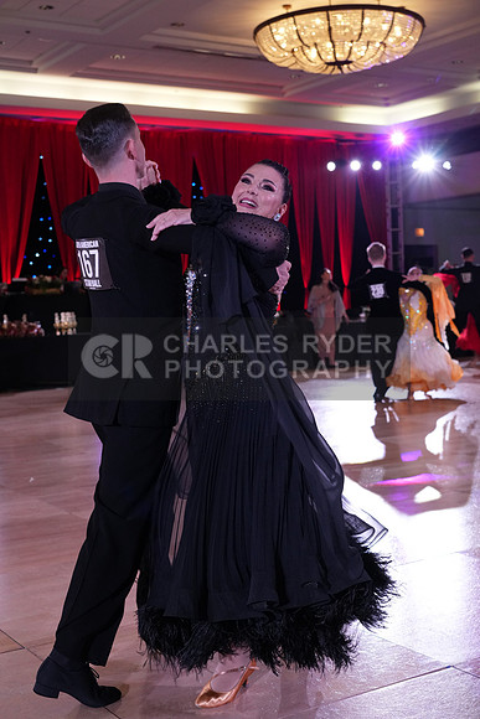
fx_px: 919
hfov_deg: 29.3
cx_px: 240
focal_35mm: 46
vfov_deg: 42.7
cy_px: 360
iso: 2500
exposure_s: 1/250
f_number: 5
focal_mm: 46
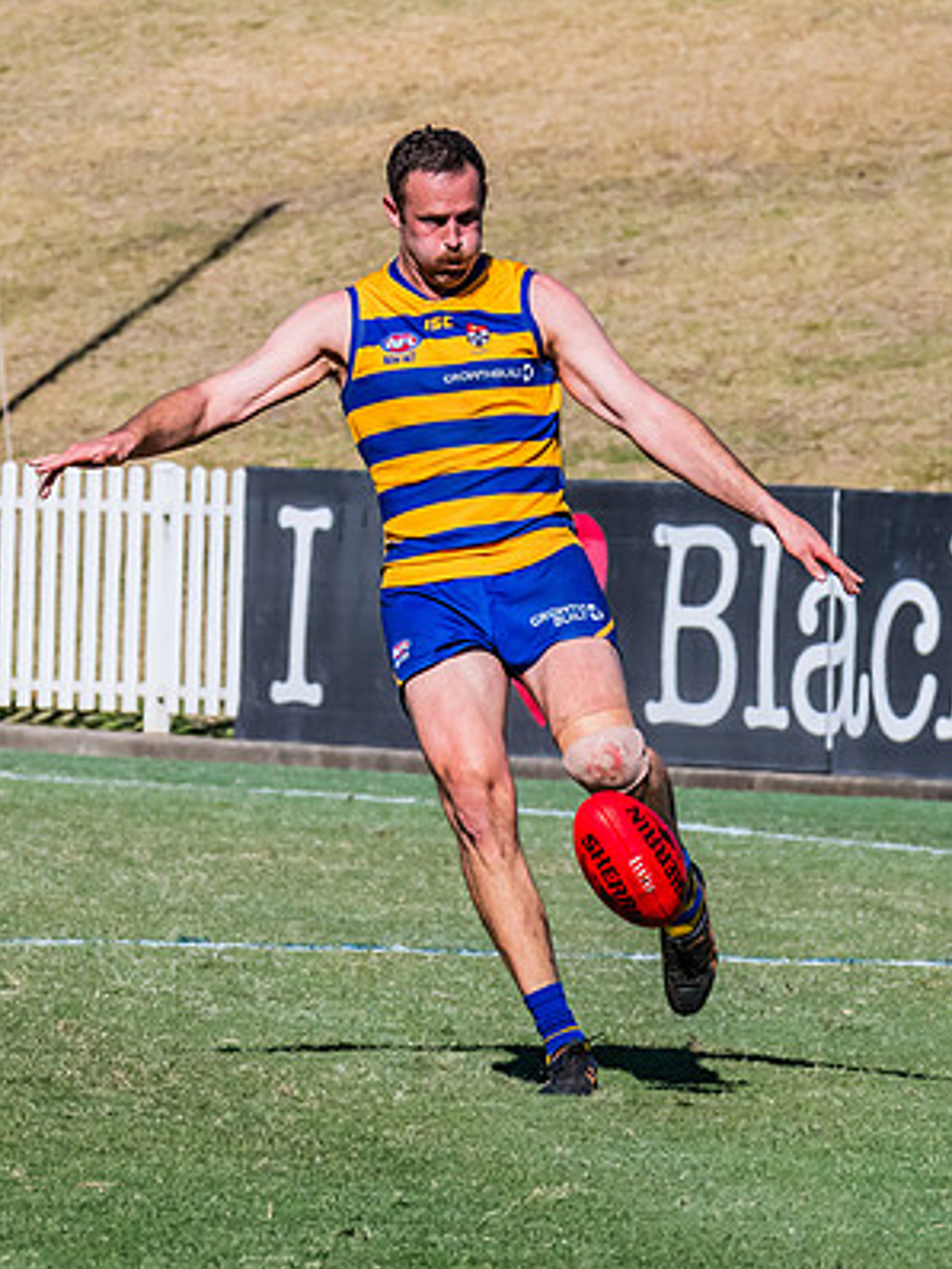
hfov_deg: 2.4
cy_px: 687
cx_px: 357
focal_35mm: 628
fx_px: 23016
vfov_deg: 3.2
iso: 800
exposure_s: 1/1600
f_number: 13
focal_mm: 250
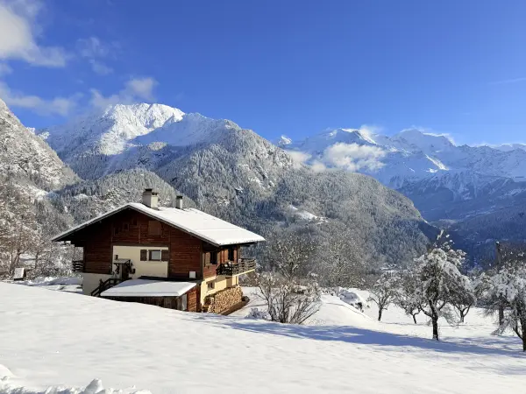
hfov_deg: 71.6
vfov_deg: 56.8
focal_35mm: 24
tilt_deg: +4.6
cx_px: 263
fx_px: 365
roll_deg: +0.5
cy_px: 197
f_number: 1.78
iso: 80
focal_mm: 6.76
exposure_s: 1/7353
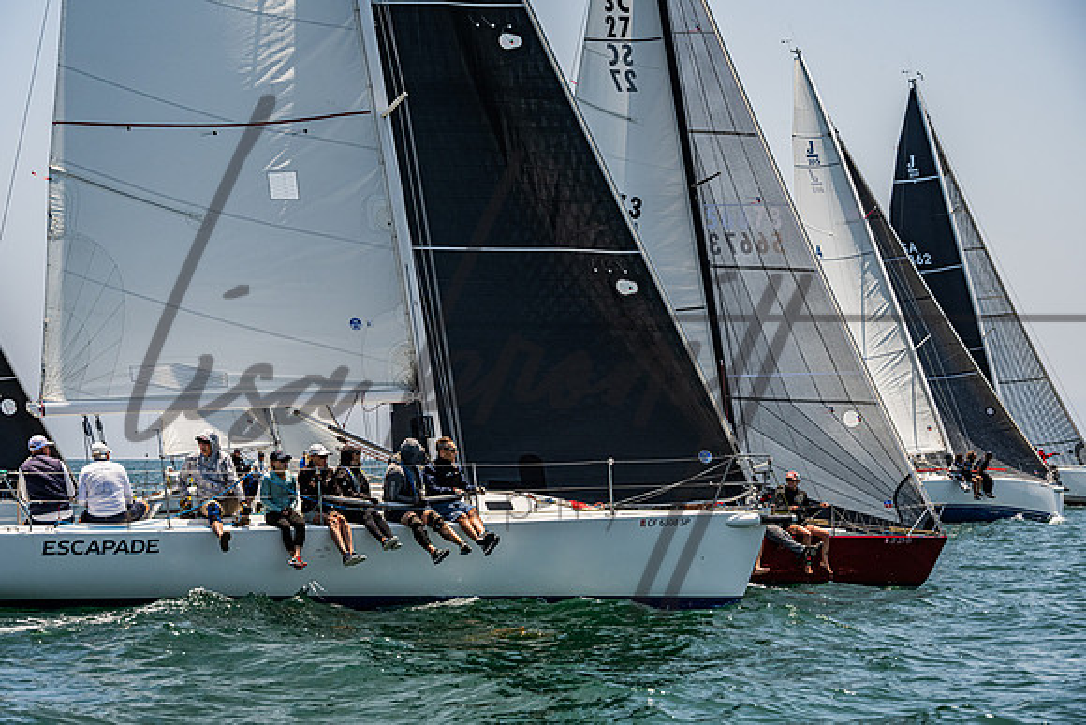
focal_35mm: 111
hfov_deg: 18.4
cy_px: 363
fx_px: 3354
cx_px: 525
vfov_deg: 12.3
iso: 500
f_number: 8
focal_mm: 105
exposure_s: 1/2000
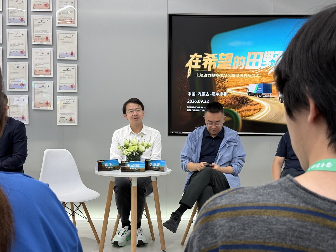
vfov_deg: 30.3
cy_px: 126
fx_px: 466
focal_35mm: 48
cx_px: 168
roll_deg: -0.5
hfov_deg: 39.7
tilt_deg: -2.3
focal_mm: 6.76
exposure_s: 1/100
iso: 125
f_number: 1.78
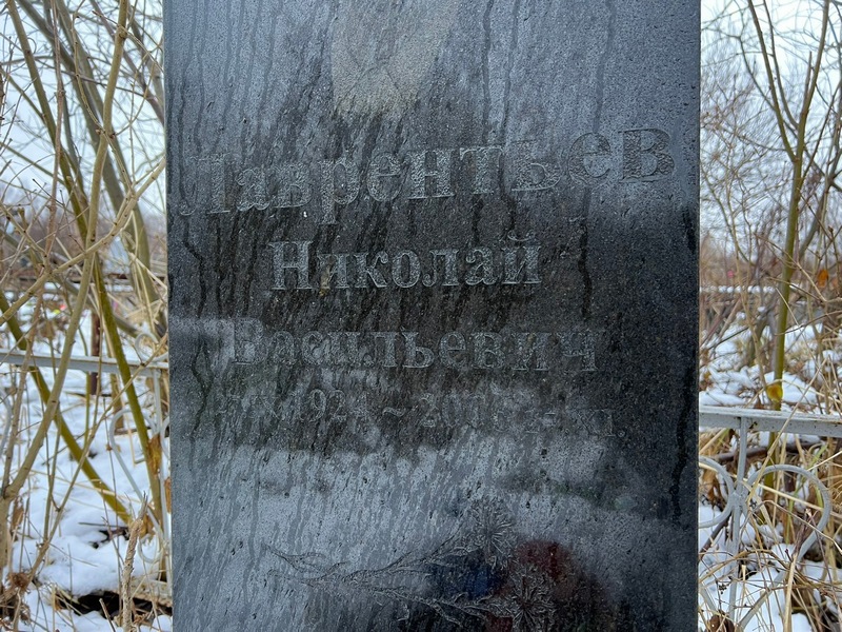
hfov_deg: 67.3
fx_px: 632
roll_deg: -0.9
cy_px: 316
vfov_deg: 53.1
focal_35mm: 26
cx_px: 421
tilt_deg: -3.1
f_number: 1.5
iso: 125
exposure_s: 1/84
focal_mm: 5.7
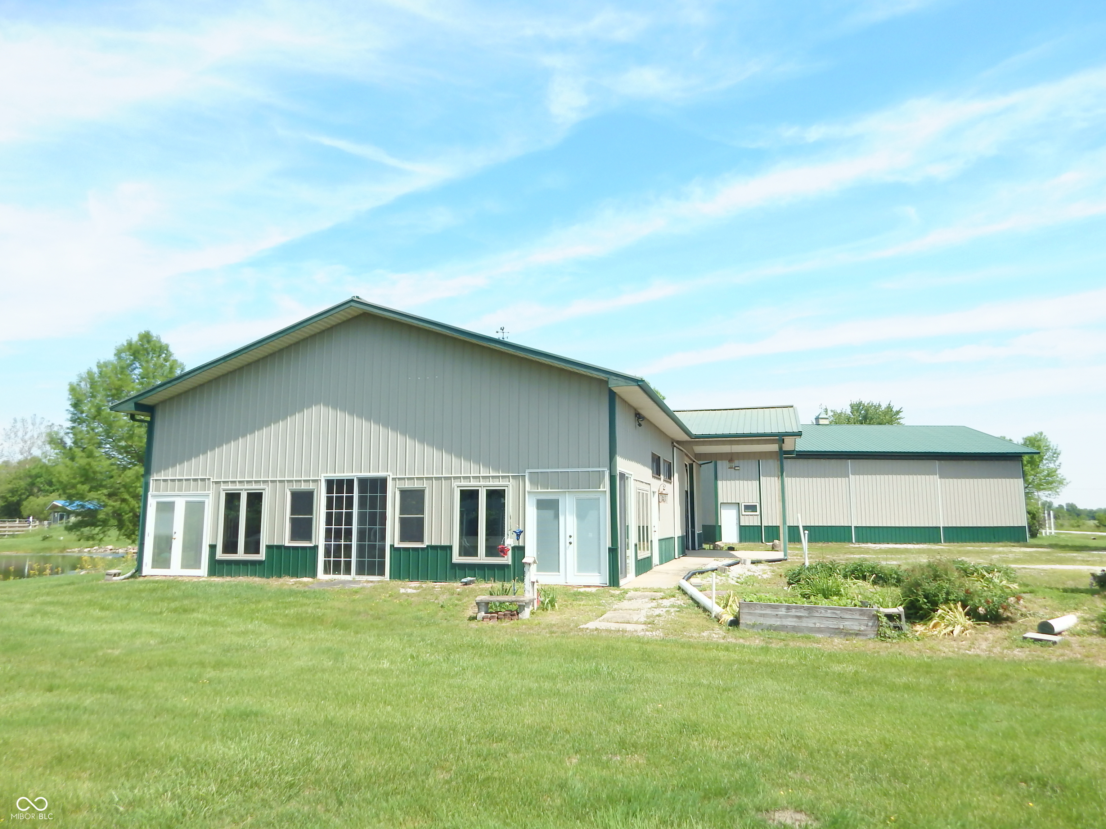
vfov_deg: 61.1
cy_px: 414
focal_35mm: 22
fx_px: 703
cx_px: 553
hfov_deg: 76.4
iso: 125
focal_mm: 4
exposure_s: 1/500
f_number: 6
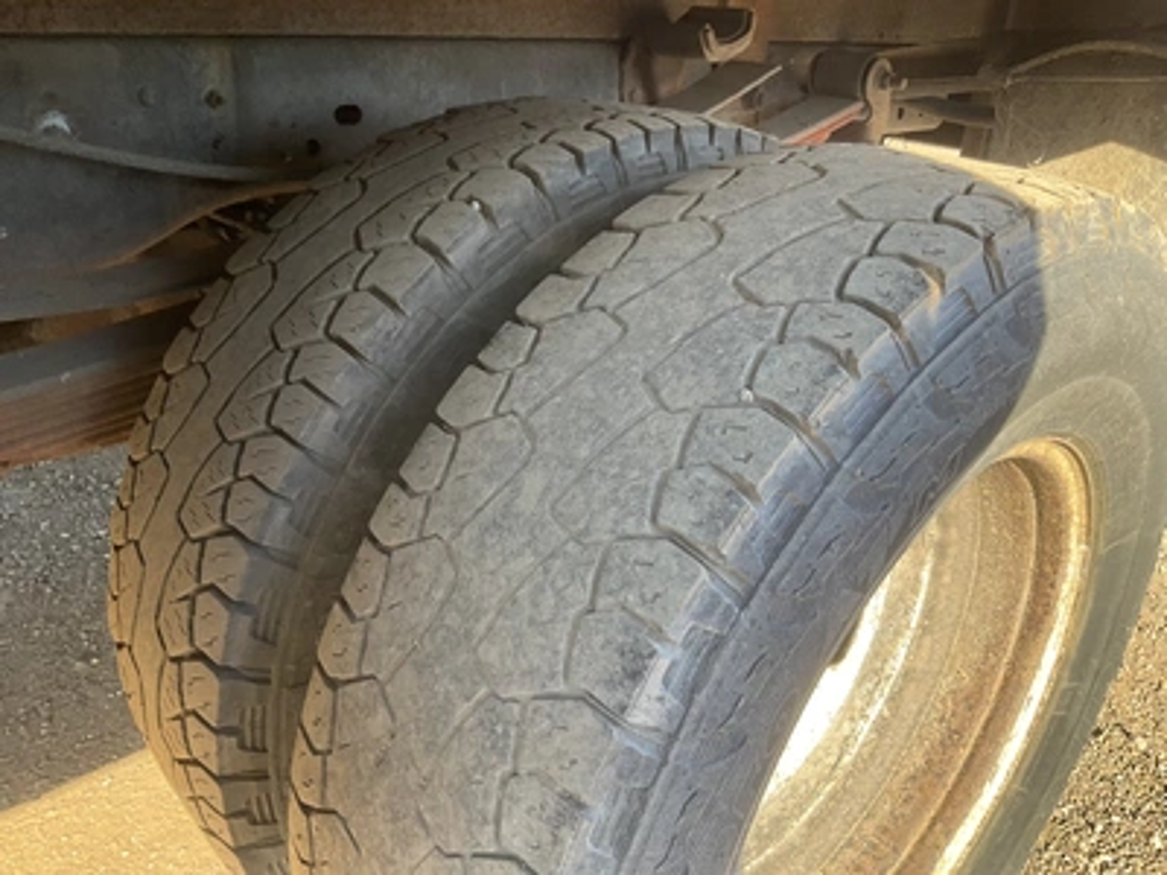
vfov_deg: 48.2
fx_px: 978
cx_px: 584
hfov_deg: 61.7
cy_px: 438
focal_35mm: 29
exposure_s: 1/122
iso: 32
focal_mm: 3
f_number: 1.8
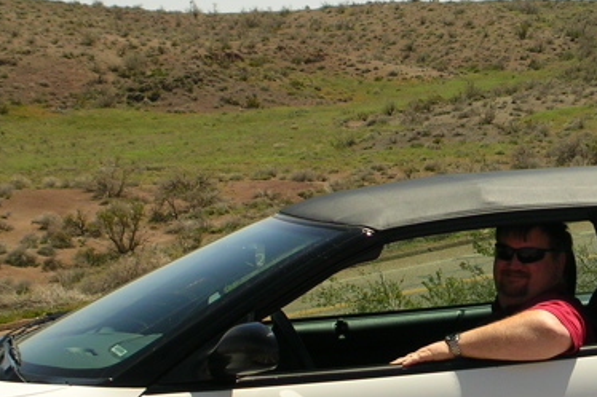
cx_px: 485
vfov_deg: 8.5
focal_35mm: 162
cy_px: 247
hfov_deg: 12.6
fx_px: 2685
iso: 50
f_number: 4.2
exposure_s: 1/524
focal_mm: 13.7
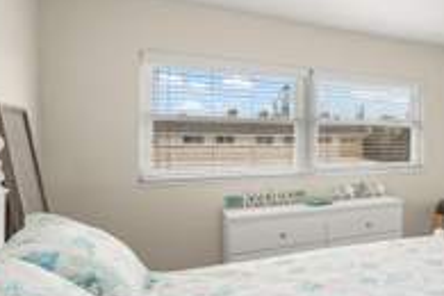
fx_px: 395
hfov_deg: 48.6
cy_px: 139
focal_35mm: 32
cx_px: 442
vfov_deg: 41.1
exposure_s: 1/3
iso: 160
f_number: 10
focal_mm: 13
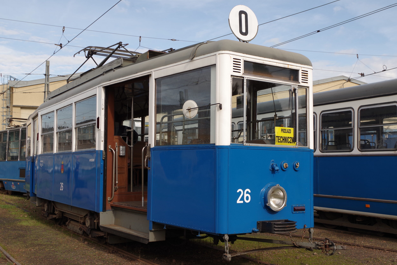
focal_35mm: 40
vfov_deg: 33.4
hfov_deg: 48.5
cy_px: 134
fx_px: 441
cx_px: 196
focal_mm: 26.25
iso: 200
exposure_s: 1/320
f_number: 8
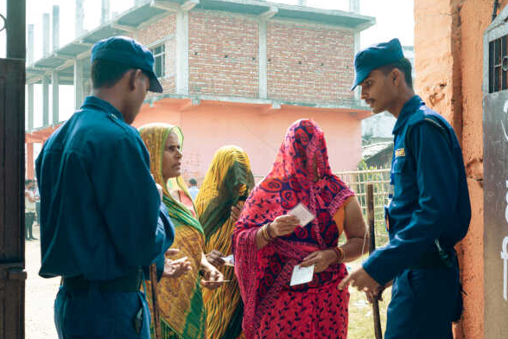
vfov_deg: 26.5
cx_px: 250
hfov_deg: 38.9
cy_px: 169
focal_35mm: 51
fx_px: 720
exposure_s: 1/80
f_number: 8
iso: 160
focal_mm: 50
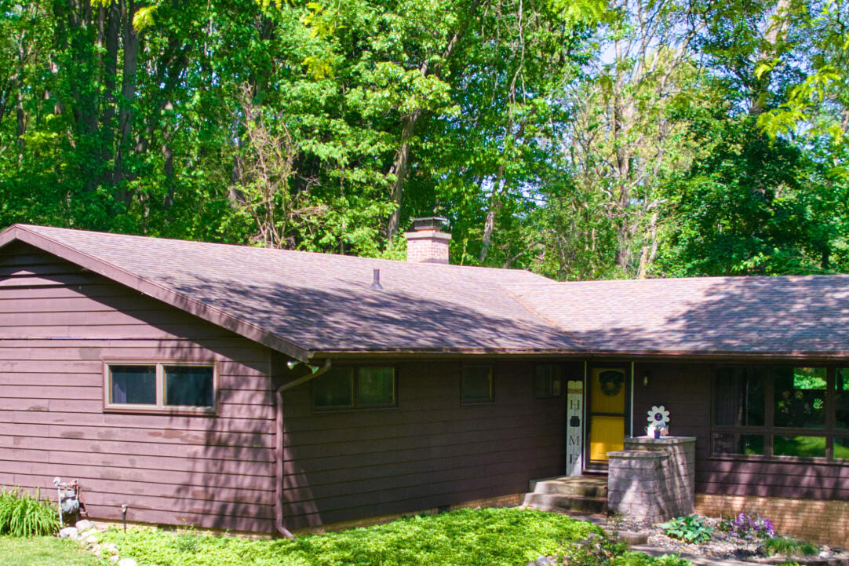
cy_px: 425
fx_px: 1438
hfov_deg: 32.9
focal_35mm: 61
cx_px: 424
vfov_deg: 22.1
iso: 100
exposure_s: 1/50
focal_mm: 8.38
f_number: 2.8
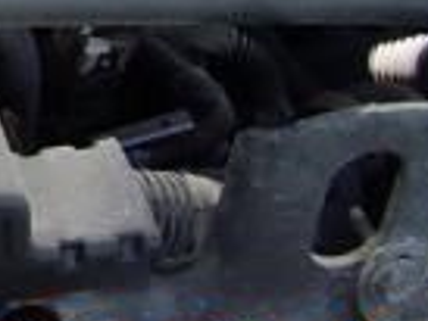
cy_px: -474
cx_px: -675
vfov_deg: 6.7
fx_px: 2599
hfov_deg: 8.4
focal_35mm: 210
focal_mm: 6.3
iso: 80
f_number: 3.1
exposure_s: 1/125
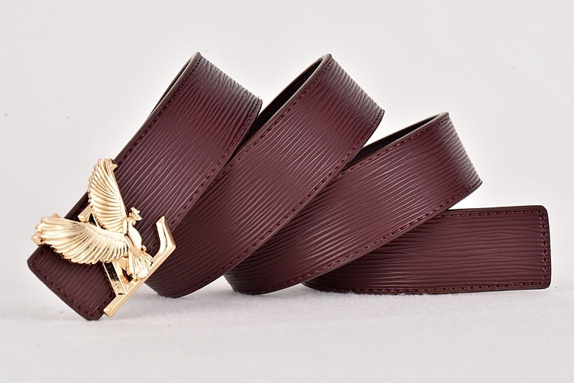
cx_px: 287
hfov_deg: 19.4
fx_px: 1675
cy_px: 192
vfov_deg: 13.1
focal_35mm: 105
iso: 1100
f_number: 16
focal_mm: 105
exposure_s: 1/125
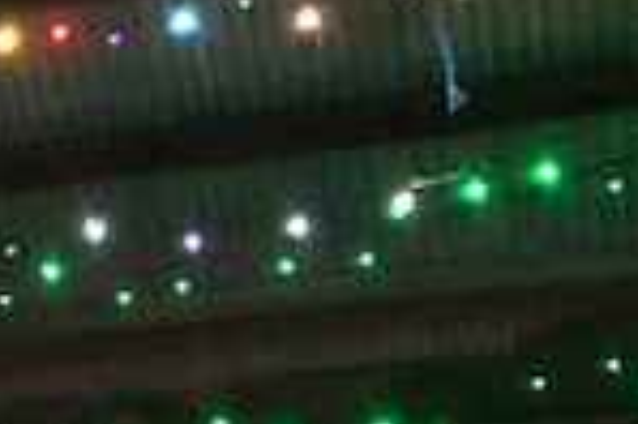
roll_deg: -2.9
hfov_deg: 14.5
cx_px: -501
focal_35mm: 125
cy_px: 458
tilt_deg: +19.9
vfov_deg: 10.8
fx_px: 2213
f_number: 1.8
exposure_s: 1/4
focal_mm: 4
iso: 250
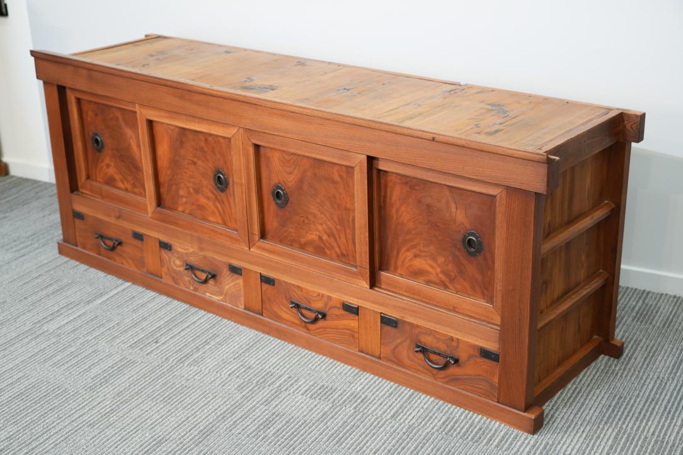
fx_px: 987
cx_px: 342
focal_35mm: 52
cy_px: 228
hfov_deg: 38.2
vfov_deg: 26.0
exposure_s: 1/60
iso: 1250
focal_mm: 52
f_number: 4
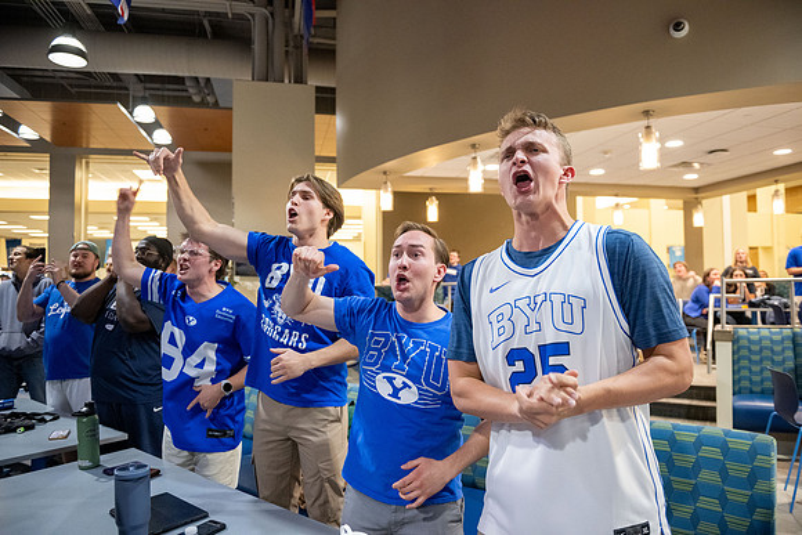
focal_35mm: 24
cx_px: 401
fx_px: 535
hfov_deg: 73.7
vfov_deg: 53.2
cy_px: 268
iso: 6400
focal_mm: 24
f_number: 2.8
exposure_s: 1/320
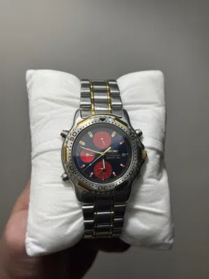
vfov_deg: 39.7
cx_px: 104
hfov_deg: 30.3
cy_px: 140
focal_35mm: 48
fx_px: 386
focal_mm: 6.76
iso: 64
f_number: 1.78
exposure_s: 1/340
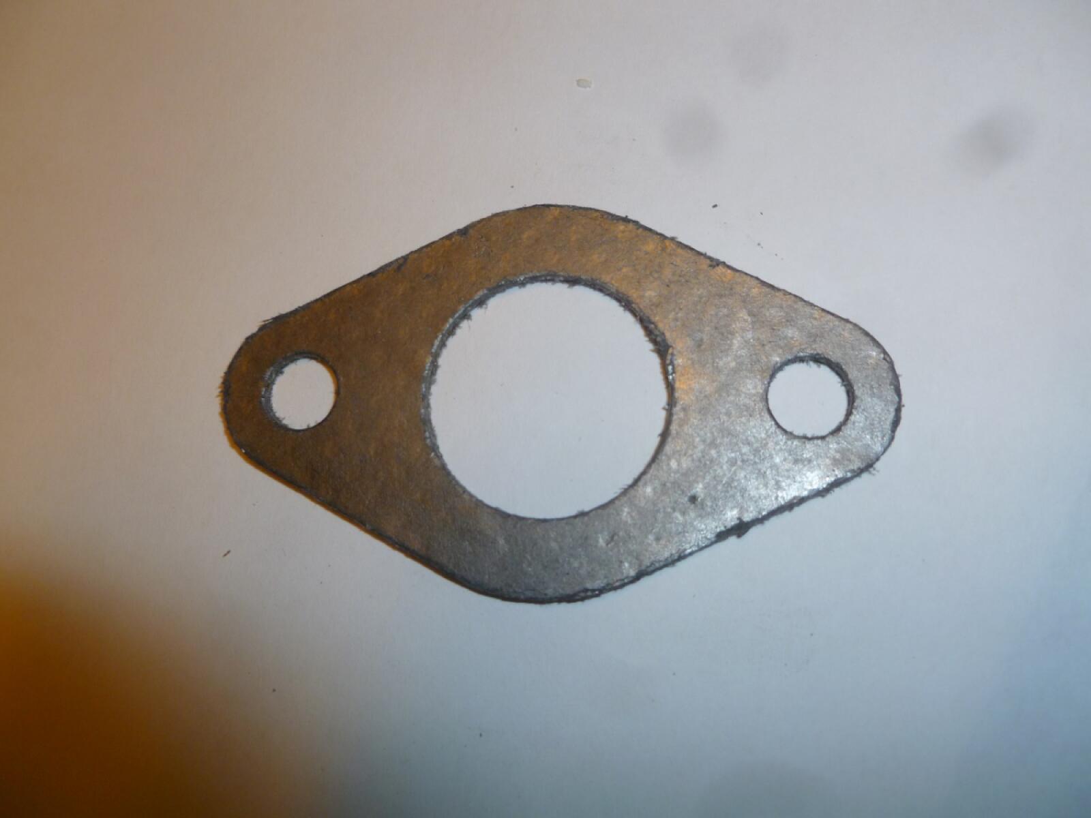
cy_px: 409
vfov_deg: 49.7
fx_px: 882
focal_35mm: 28
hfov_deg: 63.4
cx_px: 546
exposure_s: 1/30
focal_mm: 5
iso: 125
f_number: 3.3
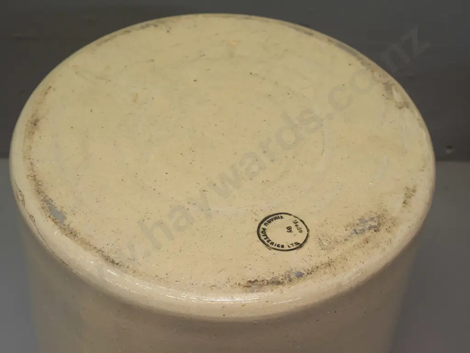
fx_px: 733
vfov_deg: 27.0
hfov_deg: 35.5
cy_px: 176
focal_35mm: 54
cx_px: 235
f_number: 6.3
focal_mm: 27
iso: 2500
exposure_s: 1/200
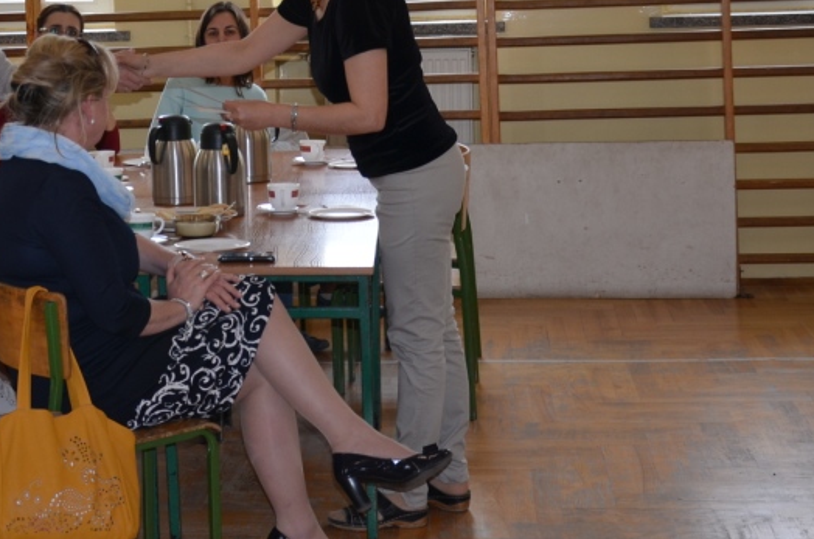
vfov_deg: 15.2
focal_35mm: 88
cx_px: 104
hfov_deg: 22.7
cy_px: 30
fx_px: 1986
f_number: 4.2
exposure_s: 1/125
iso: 220
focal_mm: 30
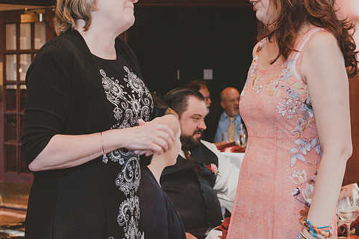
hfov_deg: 19.6
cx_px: 164
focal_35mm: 104
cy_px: 85
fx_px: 1037
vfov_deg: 13.2
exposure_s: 1/60
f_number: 5.6
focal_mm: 50
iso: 2800
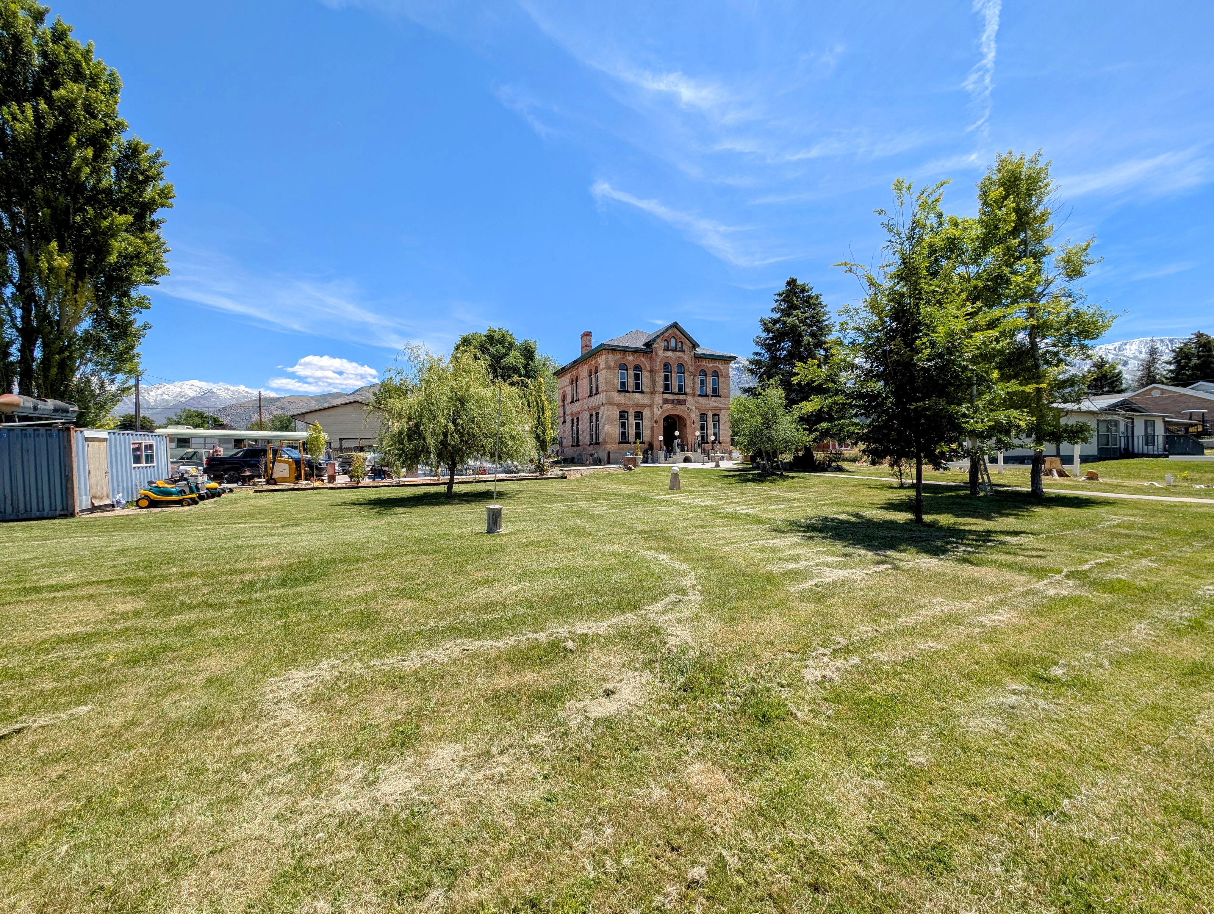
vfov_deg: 94.6
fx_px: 421
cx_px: 607
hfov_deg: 110.5
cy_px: 457
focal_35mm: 12
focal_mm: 2.23
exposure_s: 1/2242
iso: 42
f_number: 1.95
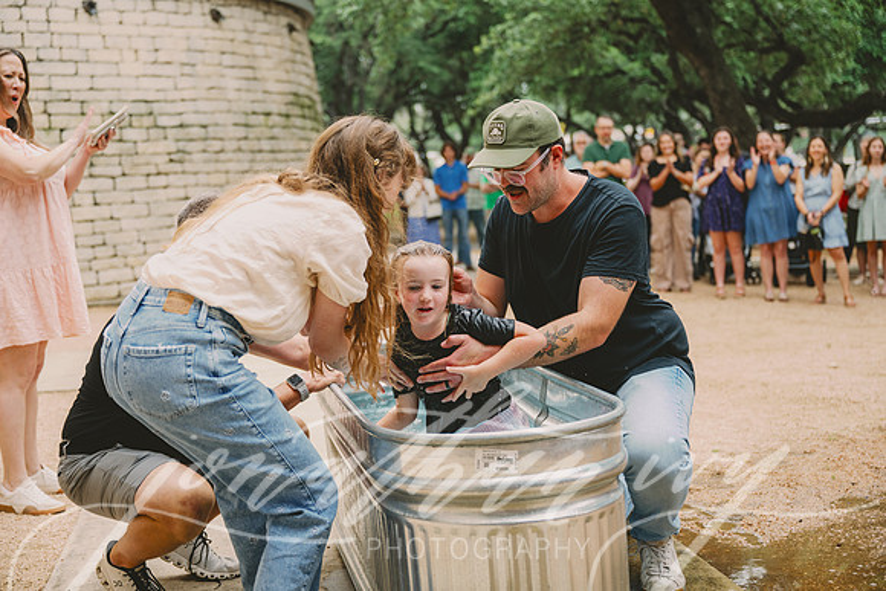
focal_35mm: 48
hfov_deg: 41.1
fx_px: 1182
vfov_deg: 28.1
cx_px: 443
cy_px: 296
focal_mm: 48
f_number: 2.8
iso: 250
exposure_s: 1/640
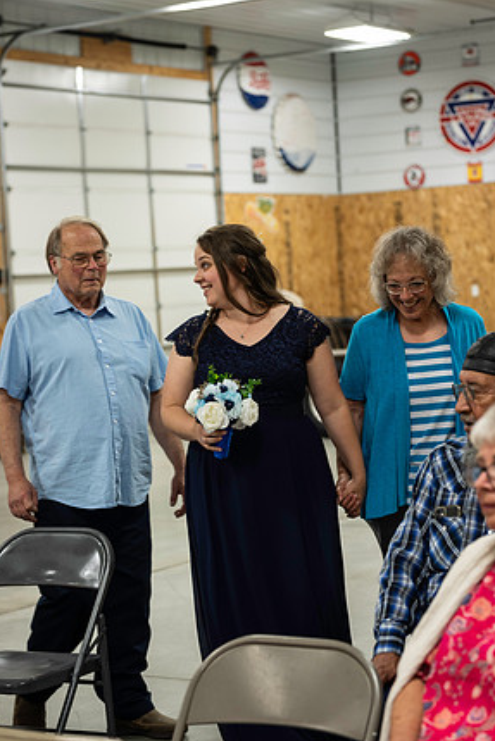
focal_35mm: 89
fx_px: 1834
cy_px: 358
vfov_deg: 22.9
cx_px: 252
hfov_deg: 15.4
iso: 640
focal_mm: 85
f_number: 3.5
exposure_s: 1/160
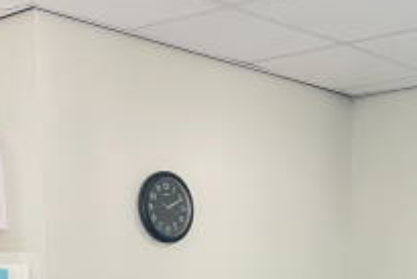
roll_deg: +0.0
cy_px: 401
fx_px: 881
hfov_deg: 26.2
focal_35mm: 76
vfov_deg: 16.6
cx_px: 327
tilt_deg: -8.3
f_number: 1.6
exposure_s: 1/60
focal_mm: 5.1
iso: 200
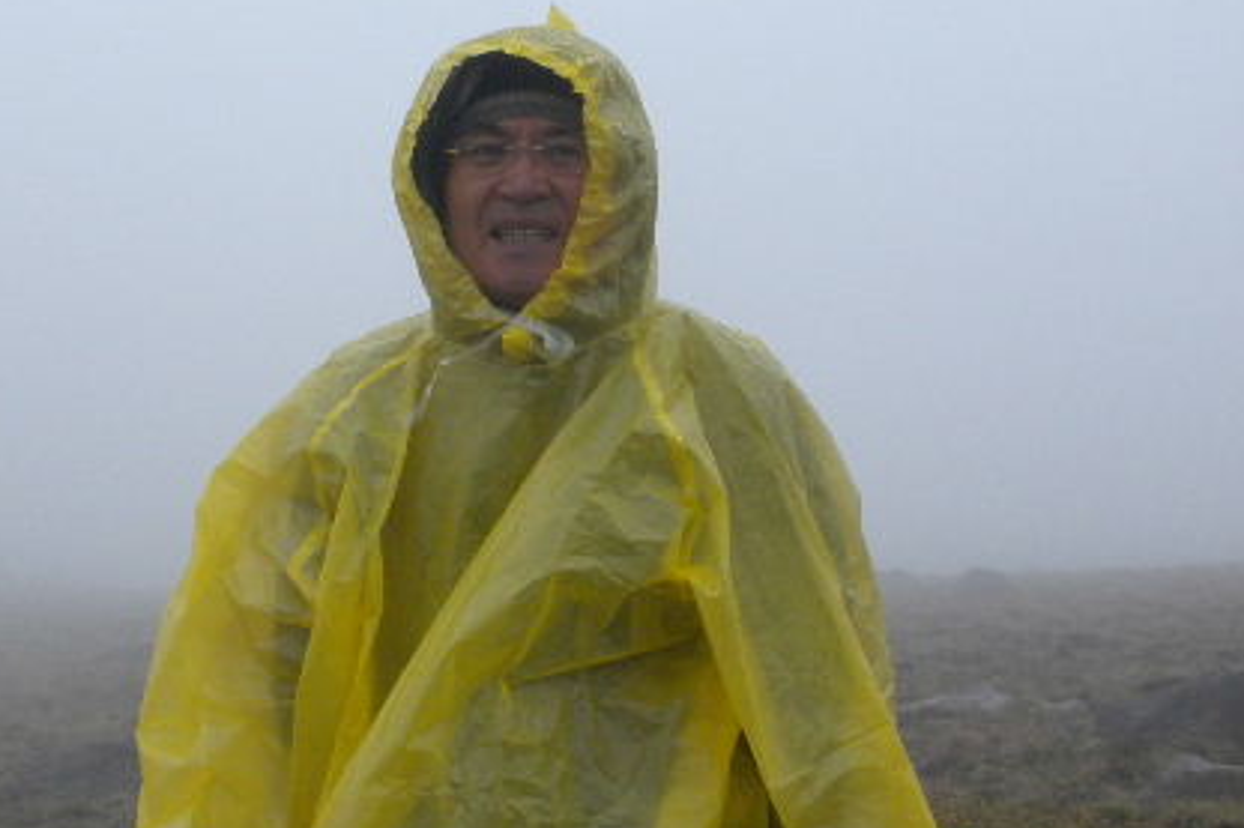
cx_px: 550
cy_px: 377
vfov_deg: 18.4
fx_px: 2556
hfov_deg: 27.3
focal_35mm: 74
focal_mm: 6.6
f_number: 3.5
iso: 237
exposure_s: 1/63.1
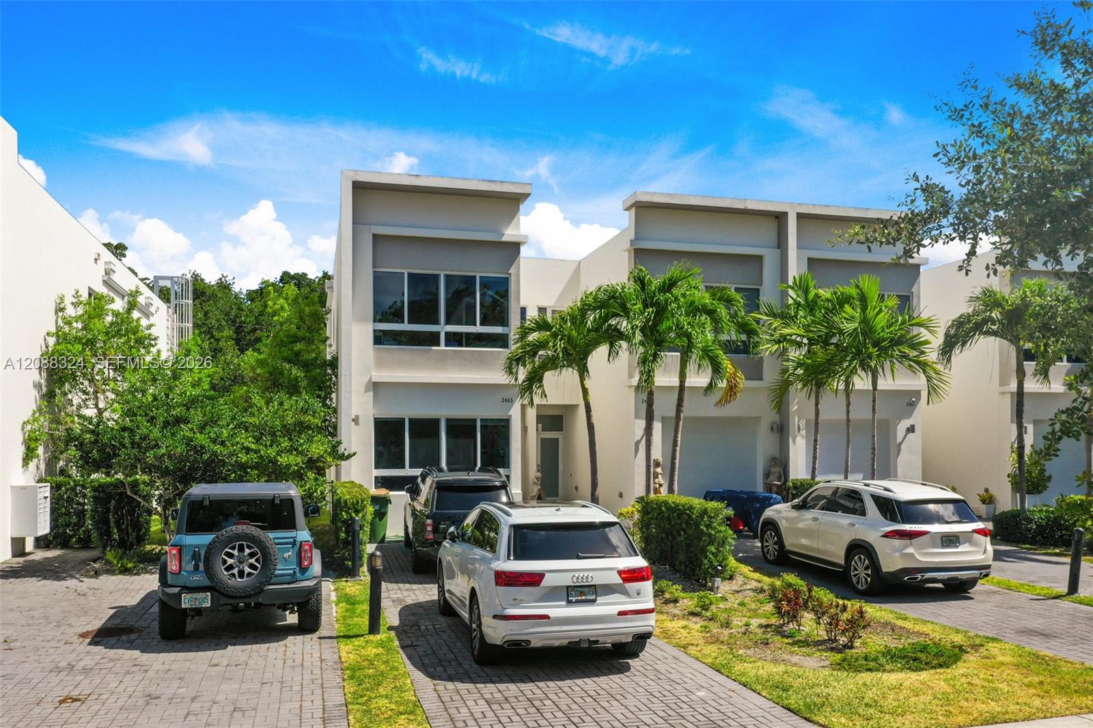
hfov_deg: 65.5
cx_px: 546
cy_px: 364
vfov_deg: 46.4
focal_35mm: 28
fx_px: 850
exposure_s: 1/640
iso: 100
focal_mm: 10.26
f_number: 6.3
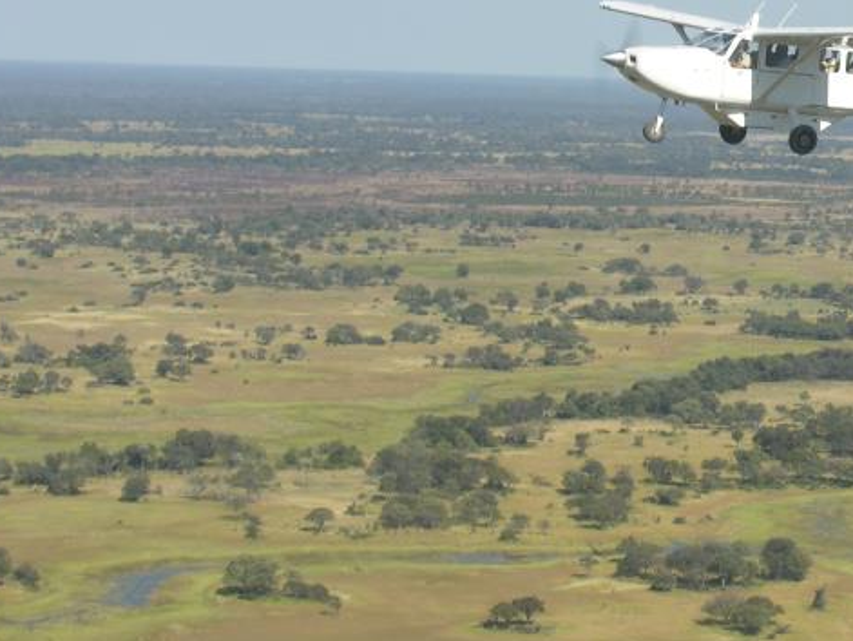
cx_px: 846
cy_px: 228
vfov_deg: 10.7
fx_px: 3428
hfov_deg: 14.0
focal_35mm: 139
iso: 50
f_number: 7.1
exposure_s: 1/177
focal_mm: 16.4
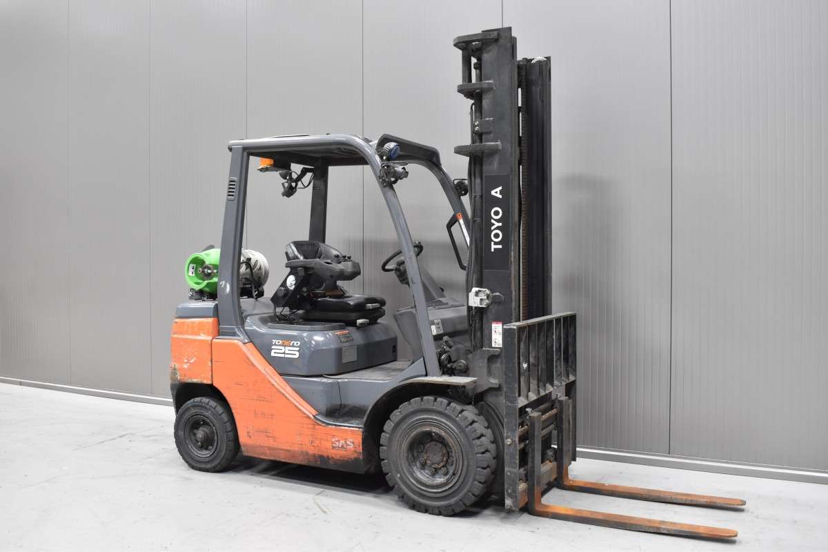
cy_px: 276
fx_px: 759
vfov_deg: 40.0
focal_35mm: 33
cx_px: 414
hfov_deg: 57.2
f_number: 5
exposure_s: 1/20
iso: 1600
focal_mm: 22
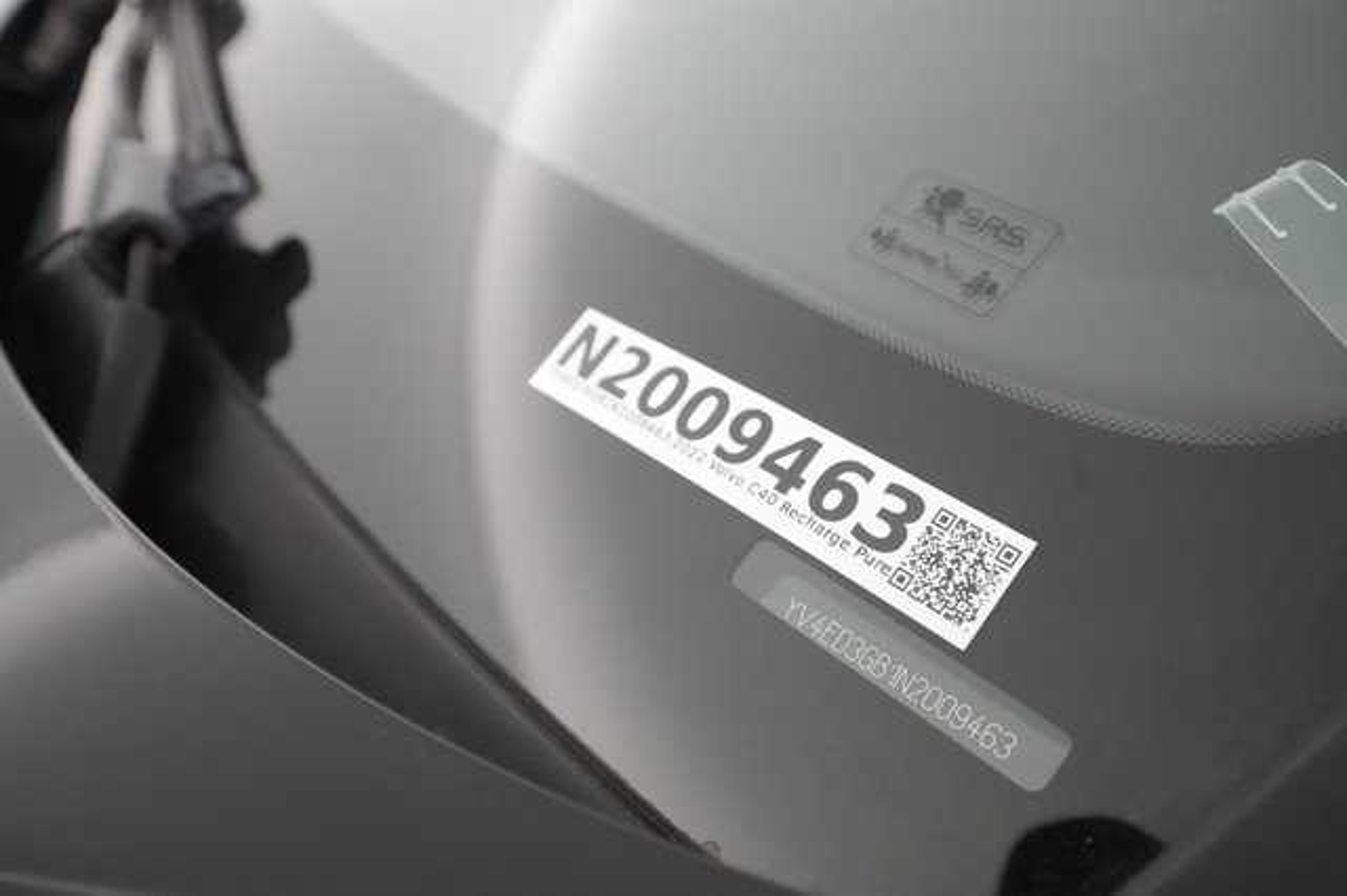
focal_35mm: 28
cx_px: 674
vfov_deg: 46.4
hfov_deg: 65.5
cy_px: 448
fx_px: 1047
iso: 16000
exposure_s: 1/250
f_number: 4.5
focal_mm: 28
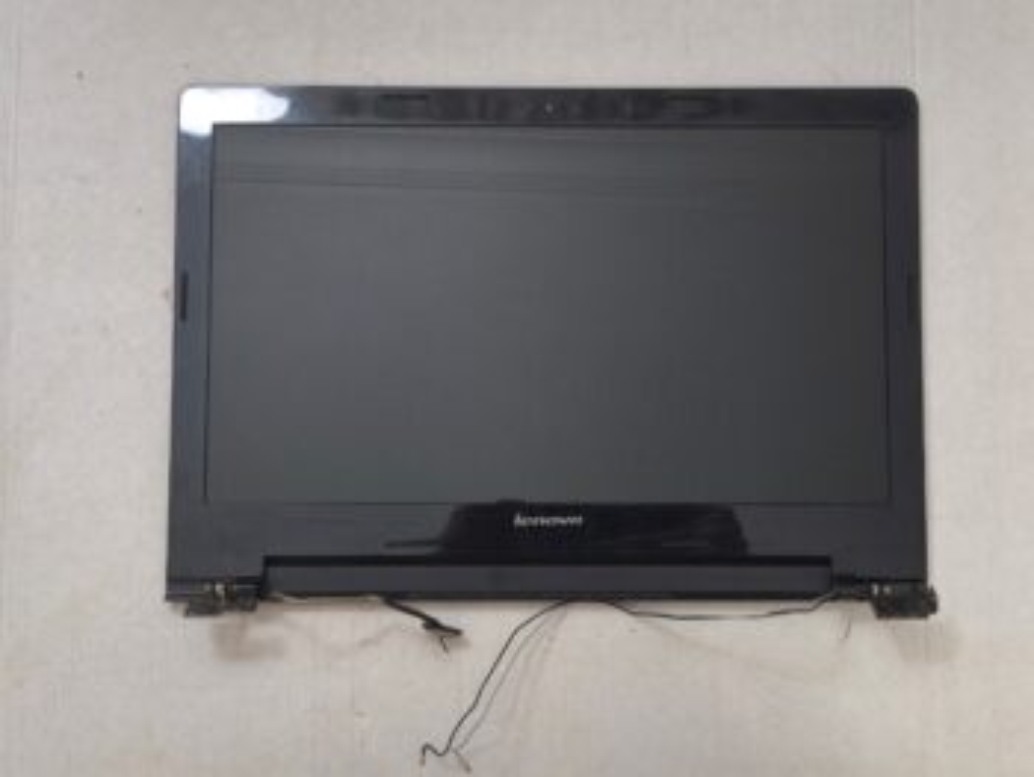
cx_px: 517
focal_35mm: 35
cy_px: 388
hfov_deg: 52.6
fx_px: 1046
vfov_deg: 40.7
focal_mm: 6.57
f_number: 1.6
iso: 800
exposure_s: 1/50
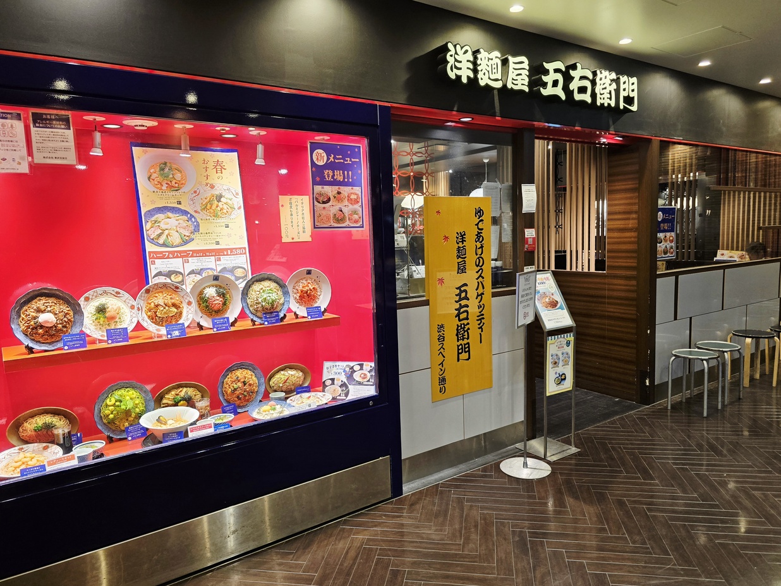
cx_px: 390
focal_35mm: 23
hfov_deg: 73.9
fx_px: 519
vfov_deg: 58.9
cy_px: 293
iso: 125
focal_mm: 6.3
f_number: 1.7
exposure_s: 1/101
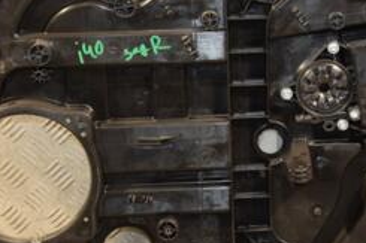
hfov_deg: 19.7
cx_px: 269
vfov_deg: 13.3
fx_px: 1046
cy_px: 95
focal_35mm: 103
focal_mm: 28
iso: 800
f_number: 5
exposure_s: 1/80
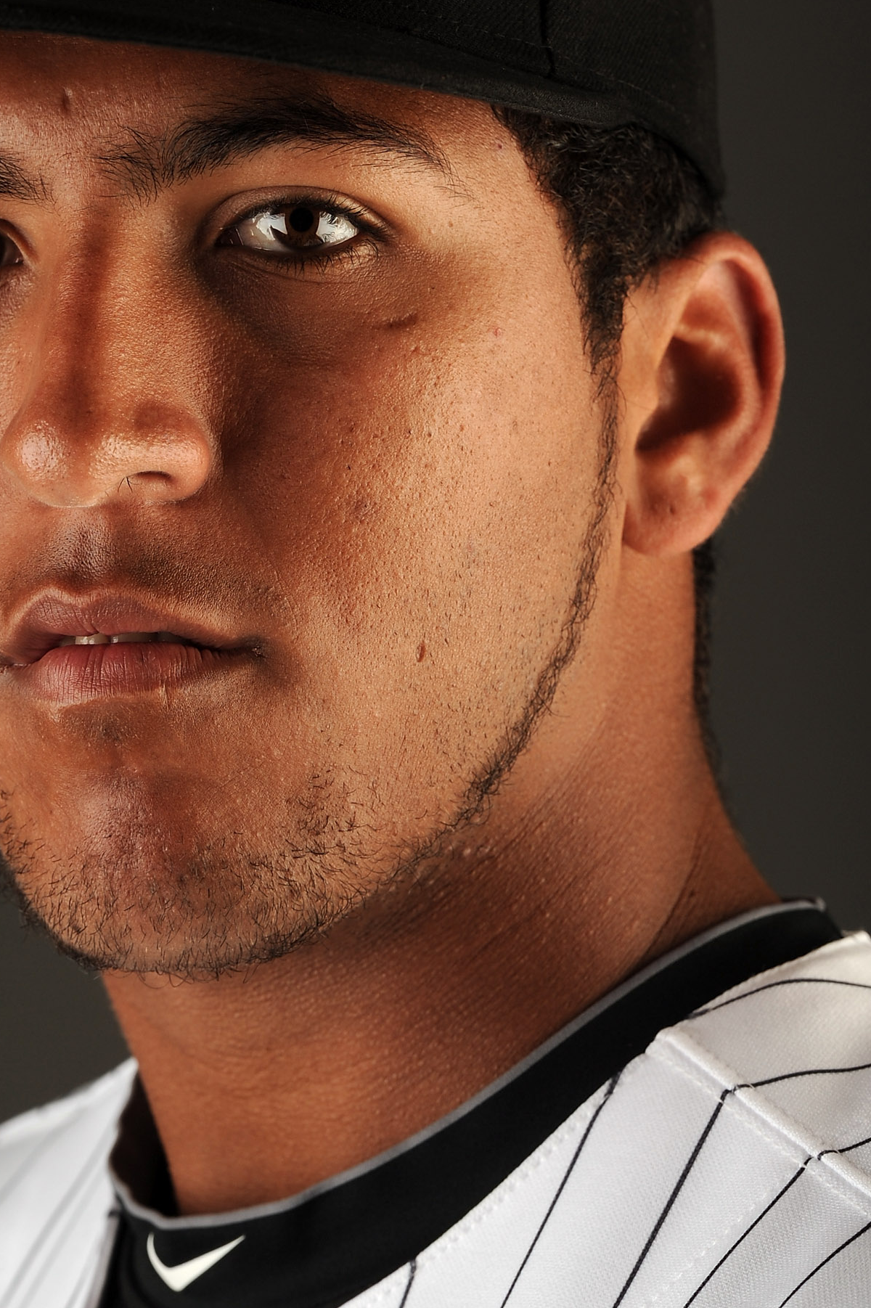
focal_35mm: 258
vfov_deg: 8.0
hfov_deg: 5.3
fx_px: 9370
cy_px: 406
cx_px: 232
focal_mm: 155
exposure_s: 1/250
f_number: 9
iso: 200
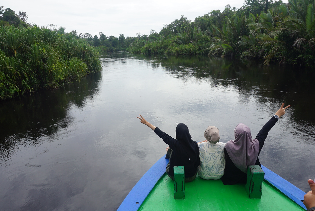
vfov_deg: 53.2
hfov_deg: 73.7
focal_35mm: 24
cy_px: 106
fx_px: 210
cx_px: 158
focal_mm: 16
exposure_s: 1/125
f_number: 11
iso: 100
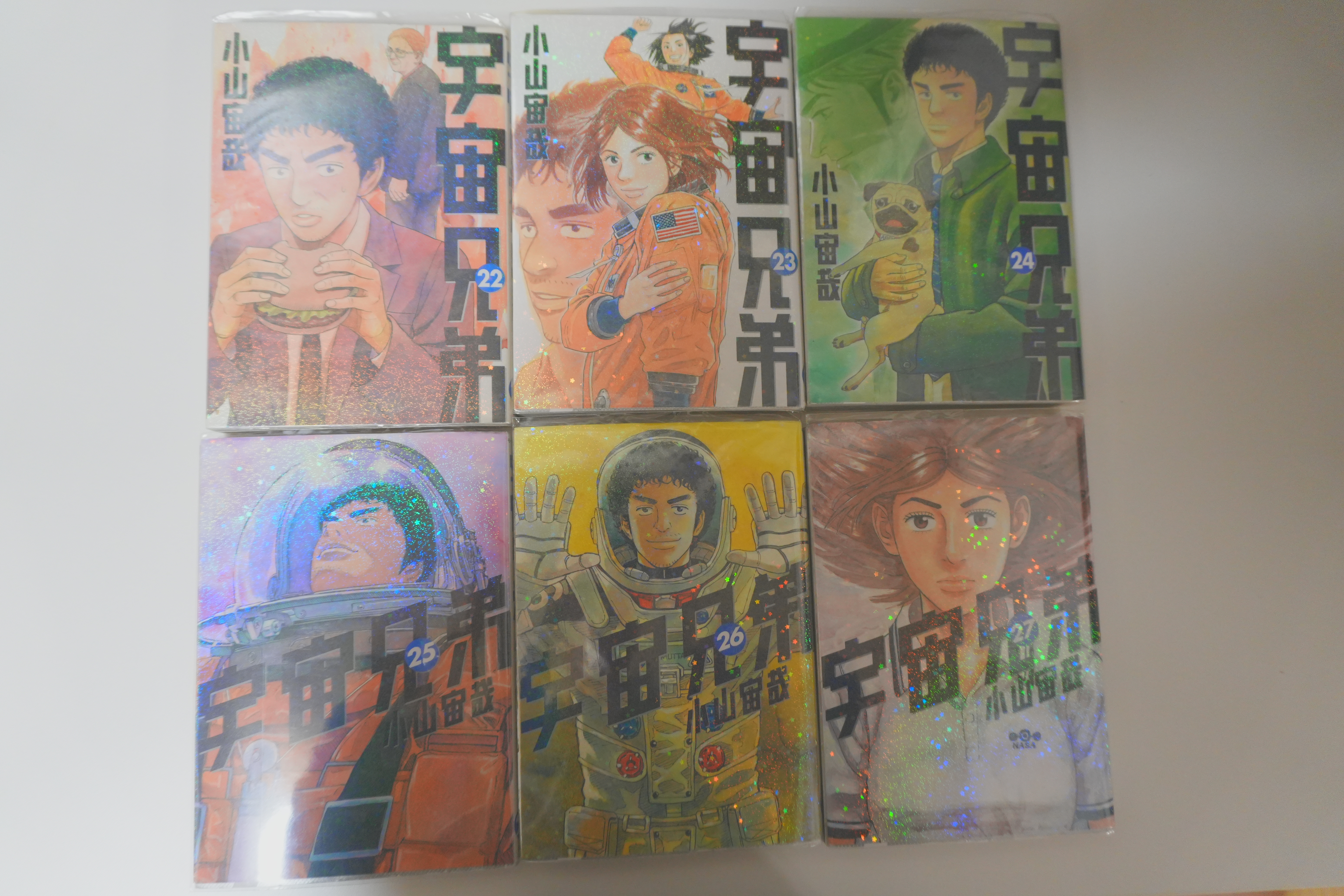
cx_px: 672
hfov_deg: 73.7
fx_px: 896
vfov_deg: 53.1
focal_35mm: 24
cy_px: 448
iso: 1000
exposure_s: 1/60
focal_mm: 16
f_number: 3.5
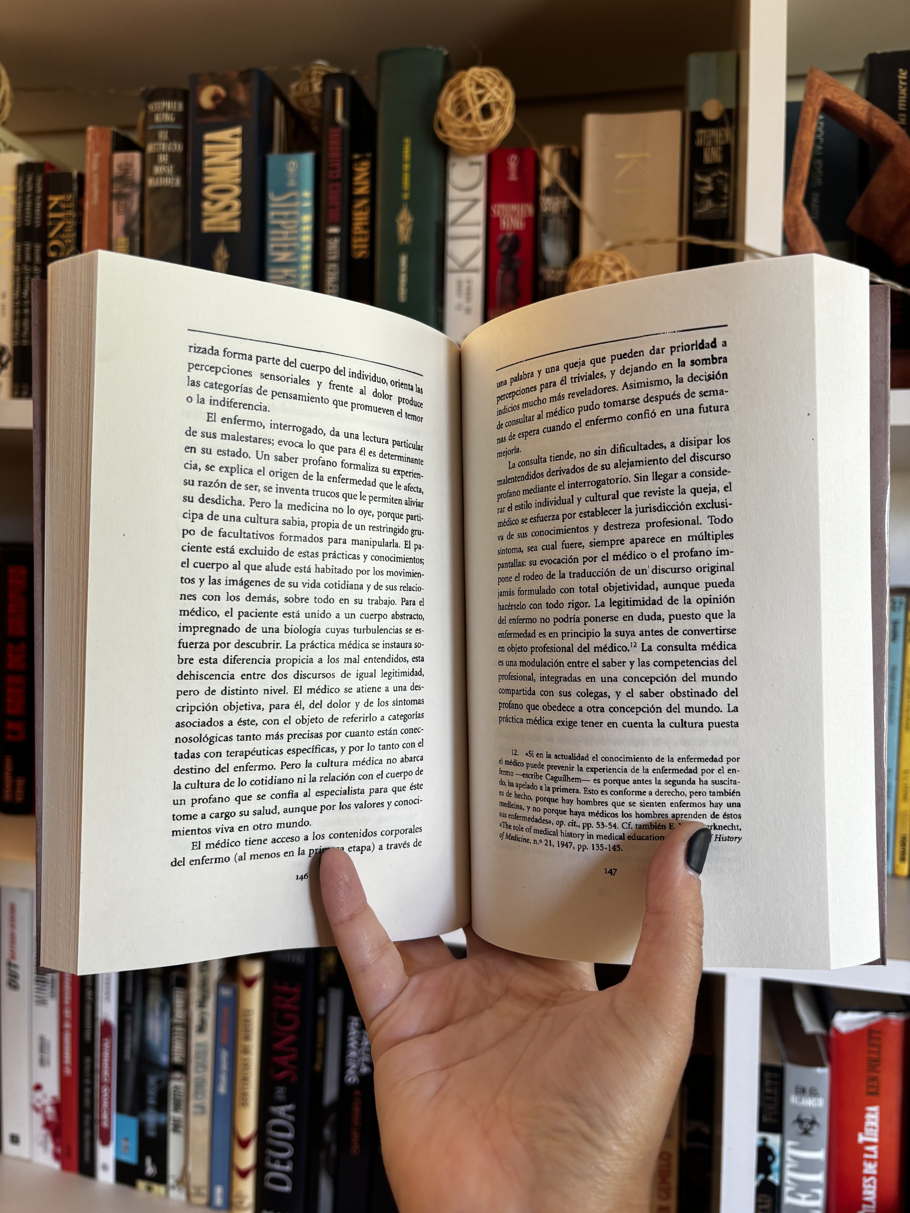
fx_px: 911
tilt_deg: -4.1
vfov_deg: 67.3
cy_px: 606
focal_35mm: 26
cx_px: 455
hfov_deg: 53.1
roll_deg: -1.7
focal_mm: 5.96
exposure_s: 1/50
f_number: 1.6
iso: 80
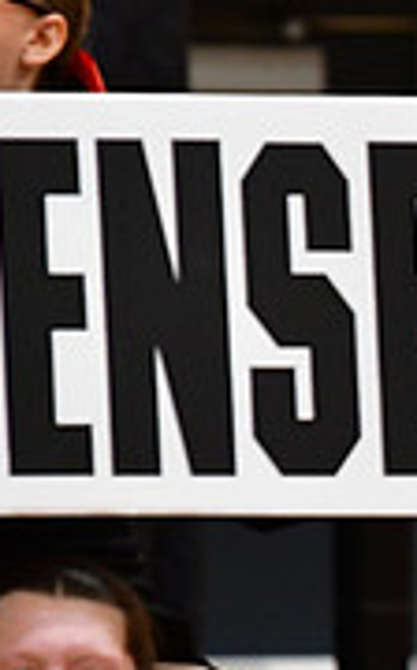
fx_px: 17093
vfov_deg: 2.2
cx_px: 1039
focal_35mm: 937
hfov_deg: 1.4
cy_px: 690
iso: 4000
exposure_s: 1/500
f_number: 4
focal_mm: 190
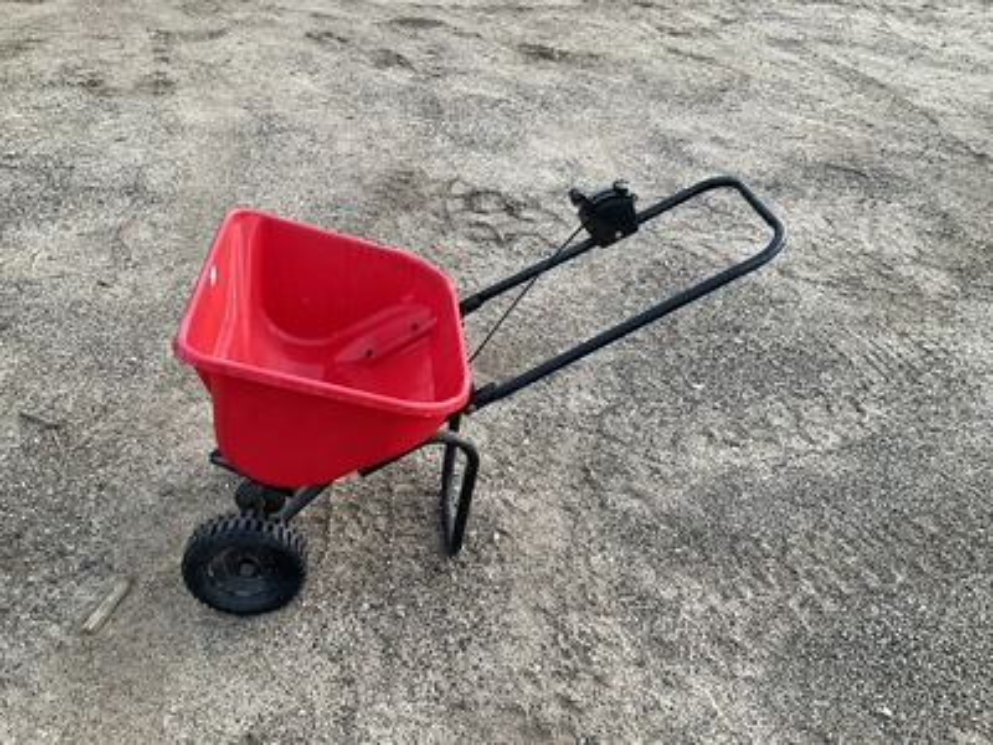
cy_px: 372
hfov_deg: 61.7
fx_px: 832
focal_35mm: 29
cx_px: 496
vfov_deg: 48.2
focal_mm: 3
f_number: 1.8
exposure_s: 1/111
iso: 64
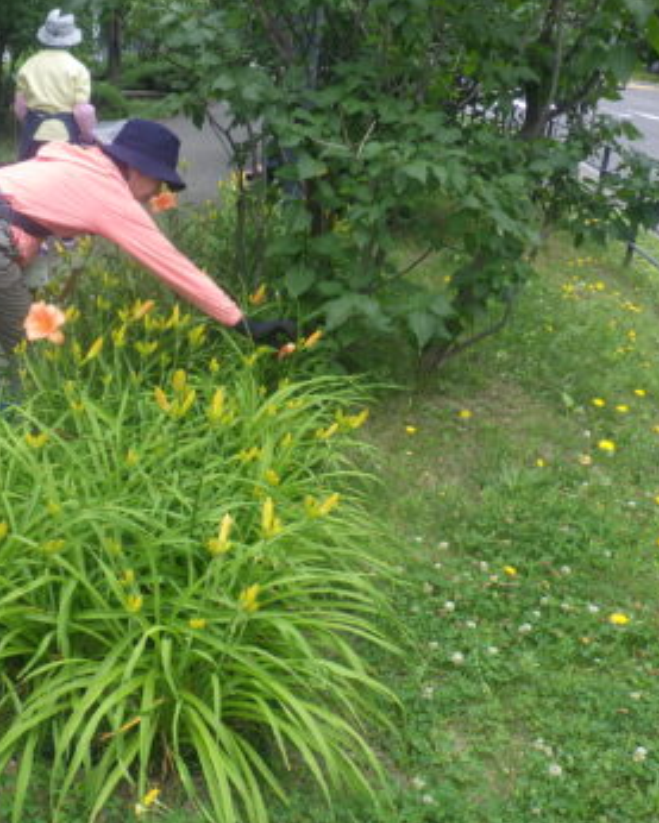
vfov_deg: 41.1
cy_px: 403
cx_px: 94
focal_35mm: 45
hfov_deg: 32.2
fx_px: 1097
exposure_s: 1/200
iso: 125
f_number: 4.2
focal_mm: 5
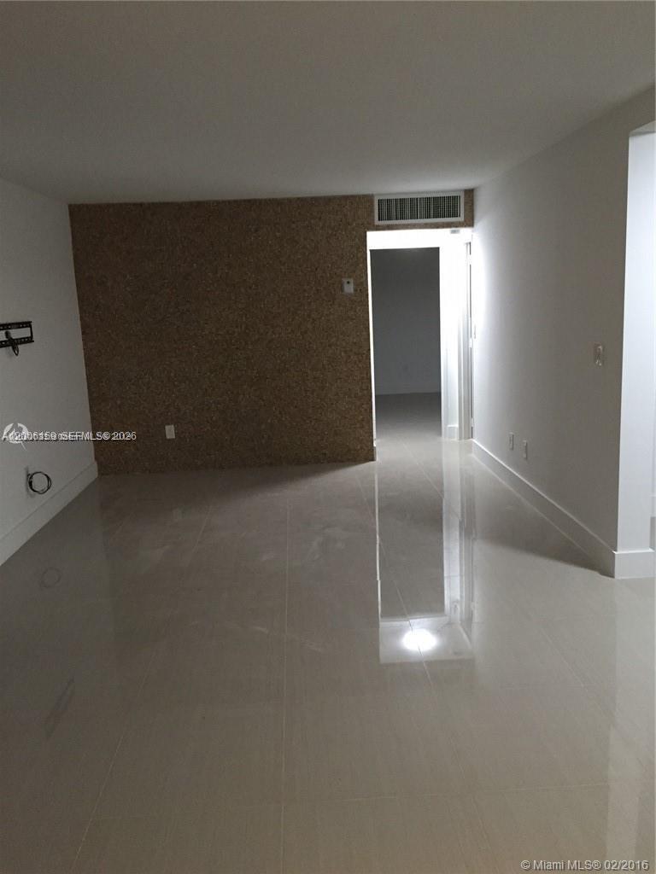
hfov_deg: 48.2
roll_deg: +2.9
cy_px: 437
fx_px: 733
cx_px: 328
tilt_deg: -10.6
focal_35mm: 29
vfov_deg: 61.7
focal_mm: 4.15
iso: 250
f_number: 2.2
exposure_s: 1/30
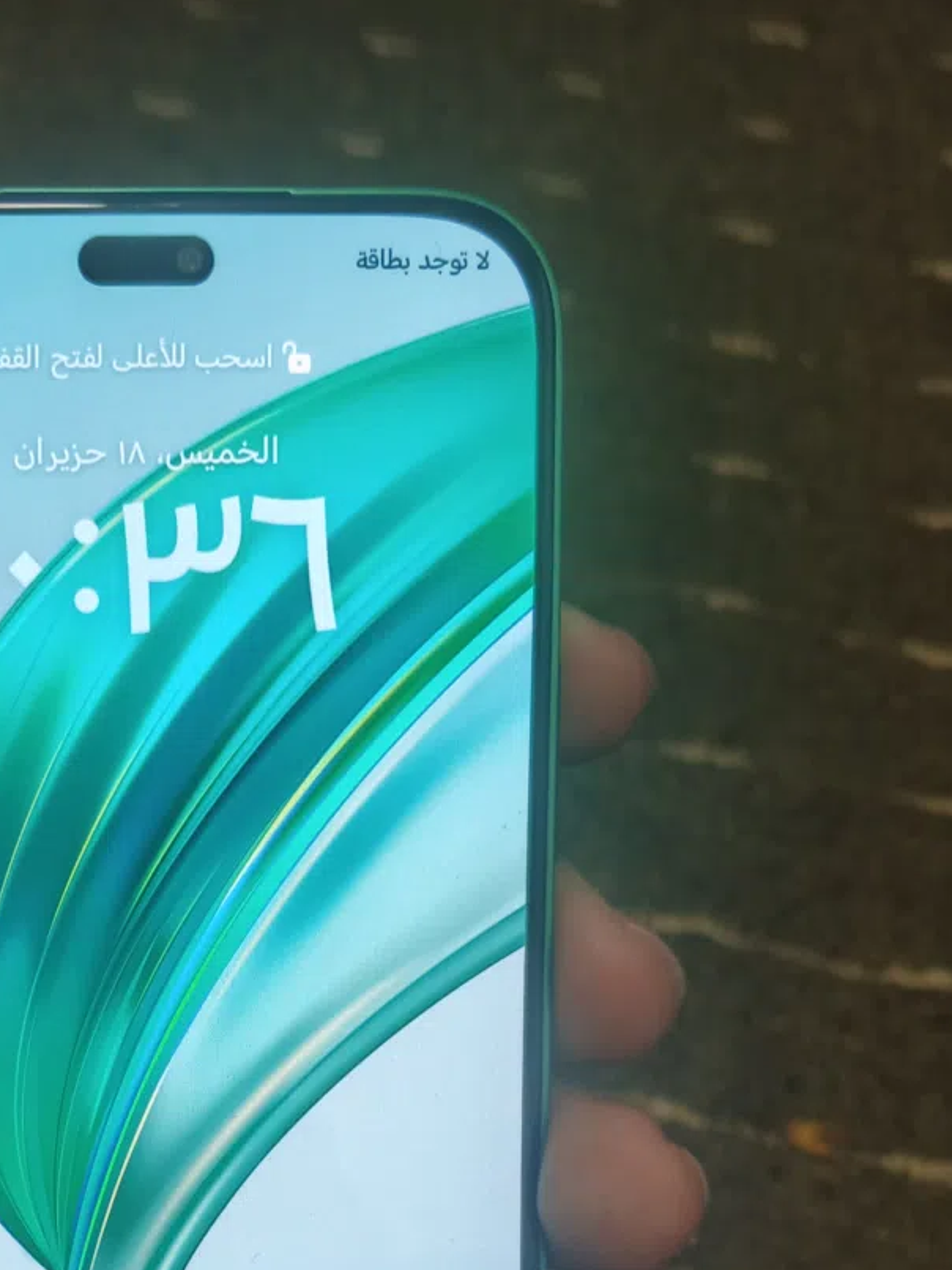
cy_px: 1072
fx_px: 1430
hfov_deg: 35.6
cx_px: 183
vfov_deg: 44.7
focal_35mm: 39
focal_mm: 4.09
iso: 422
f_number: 1.6
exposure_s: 1/50
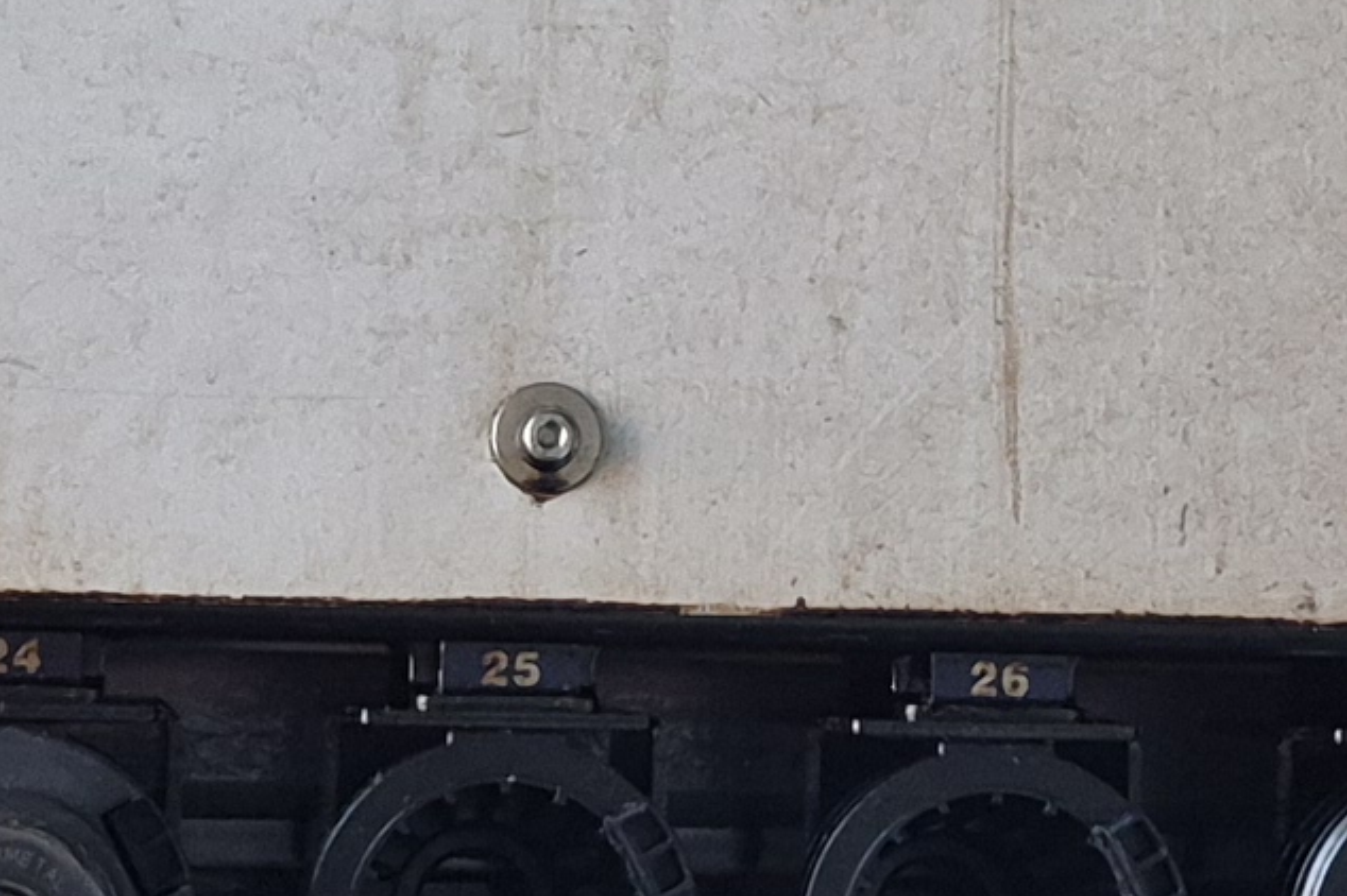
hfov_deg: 13.6
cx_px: 695
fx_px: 5647
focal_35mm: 151
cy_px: 268
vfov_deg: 9.1
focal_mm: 5.4
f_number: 1.8
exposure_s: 1/120
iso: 400
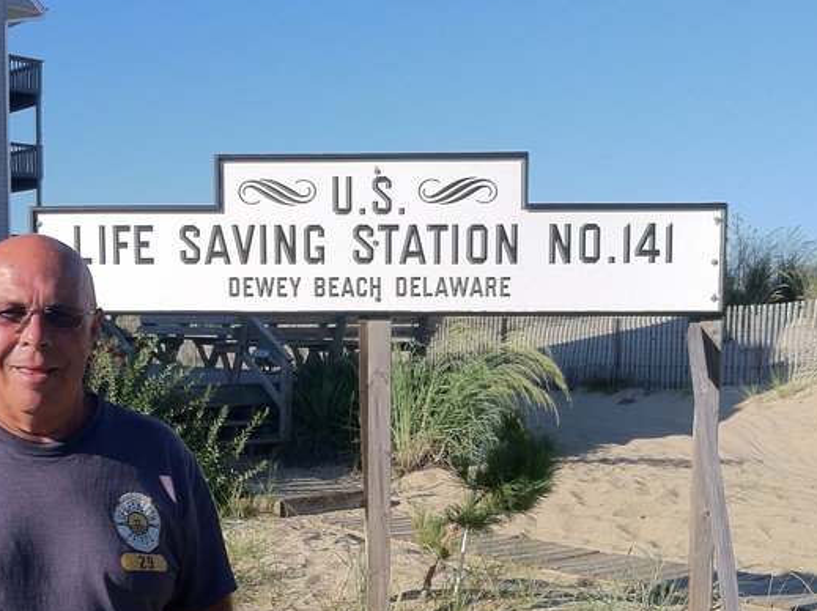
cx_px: 360
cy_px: 420
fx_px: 1273
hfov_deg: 35.5
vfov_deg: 26.8
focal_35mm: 54
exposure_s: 1/625
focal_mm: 3.85
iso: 80
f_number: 2.8
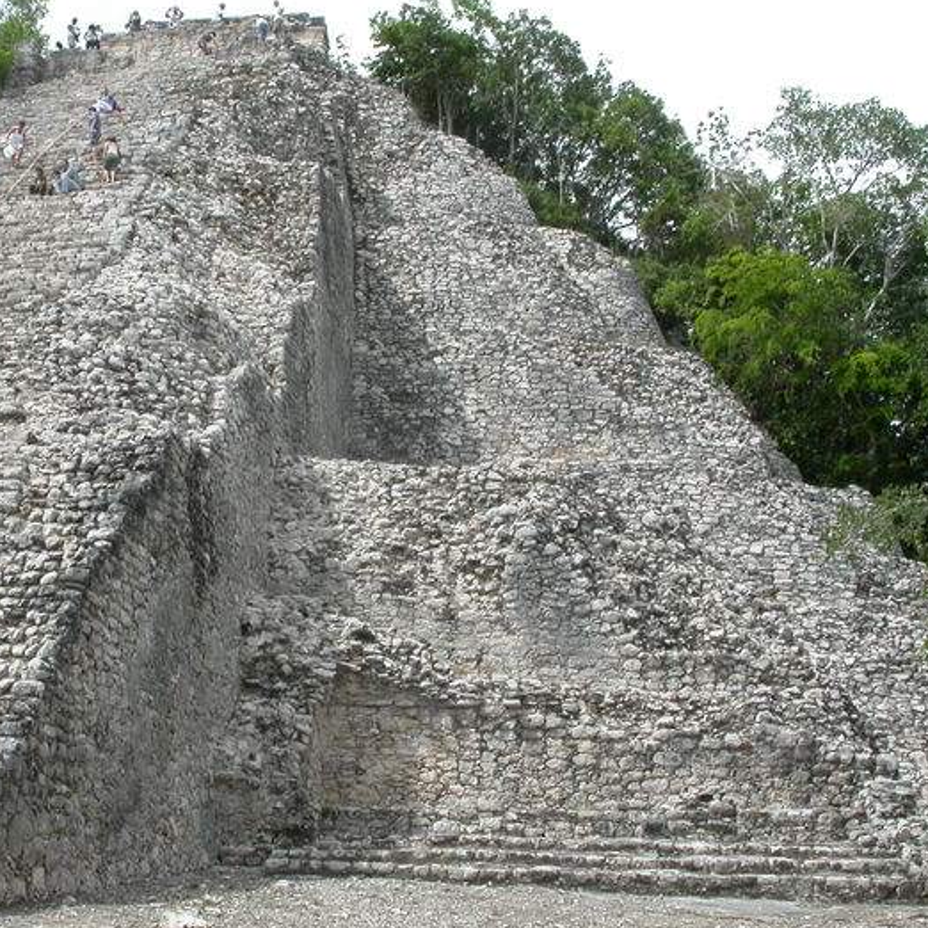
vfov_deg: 28.2
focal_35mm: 61
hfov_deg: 28.0
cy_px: 469
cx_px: 297
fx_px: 1850
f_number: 7.9
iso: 100
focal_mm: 9.5
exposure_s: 1/252
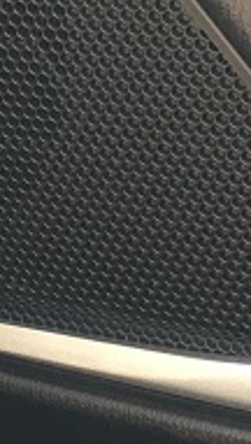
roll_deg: -0.7
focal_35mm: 169
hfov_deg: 7.2
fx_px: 1992
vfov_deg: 12.7
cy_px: 151
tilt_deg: -27.5
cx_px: -9
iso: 64
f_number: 2.2
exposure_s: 1/33
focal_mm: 4.15
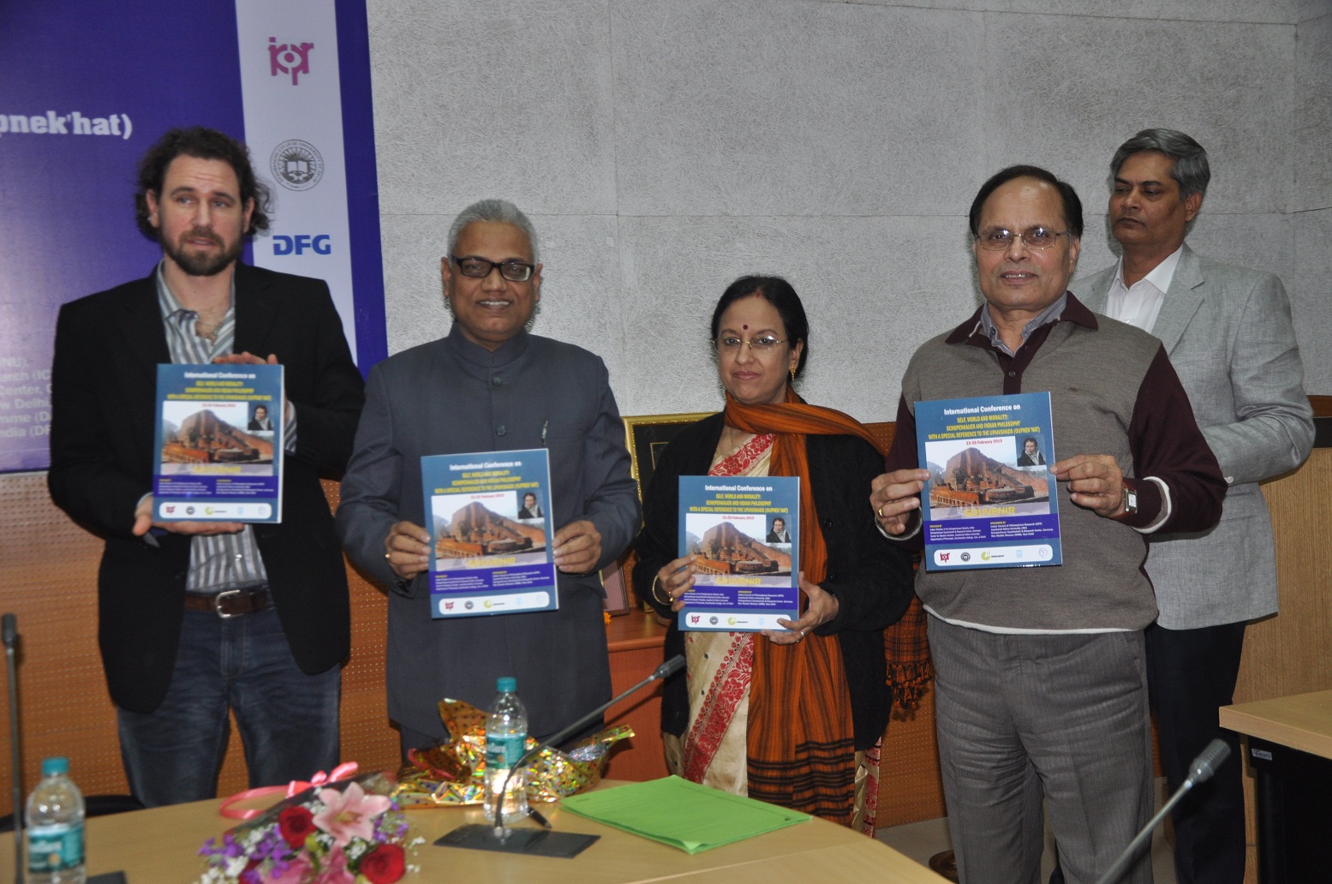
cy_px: 442
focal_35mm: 39
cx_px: 666
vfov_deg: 34.1
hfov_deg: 49.6
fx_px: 1441
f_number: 4
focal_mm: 26
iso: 400
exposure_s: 1/60
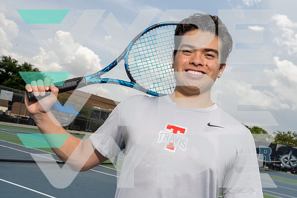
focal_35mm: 44
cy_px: 99
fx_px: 363
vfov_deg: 30.5
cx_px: 148
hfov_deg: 44.5
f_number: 11
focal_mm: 44
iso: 100
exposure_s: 1/250
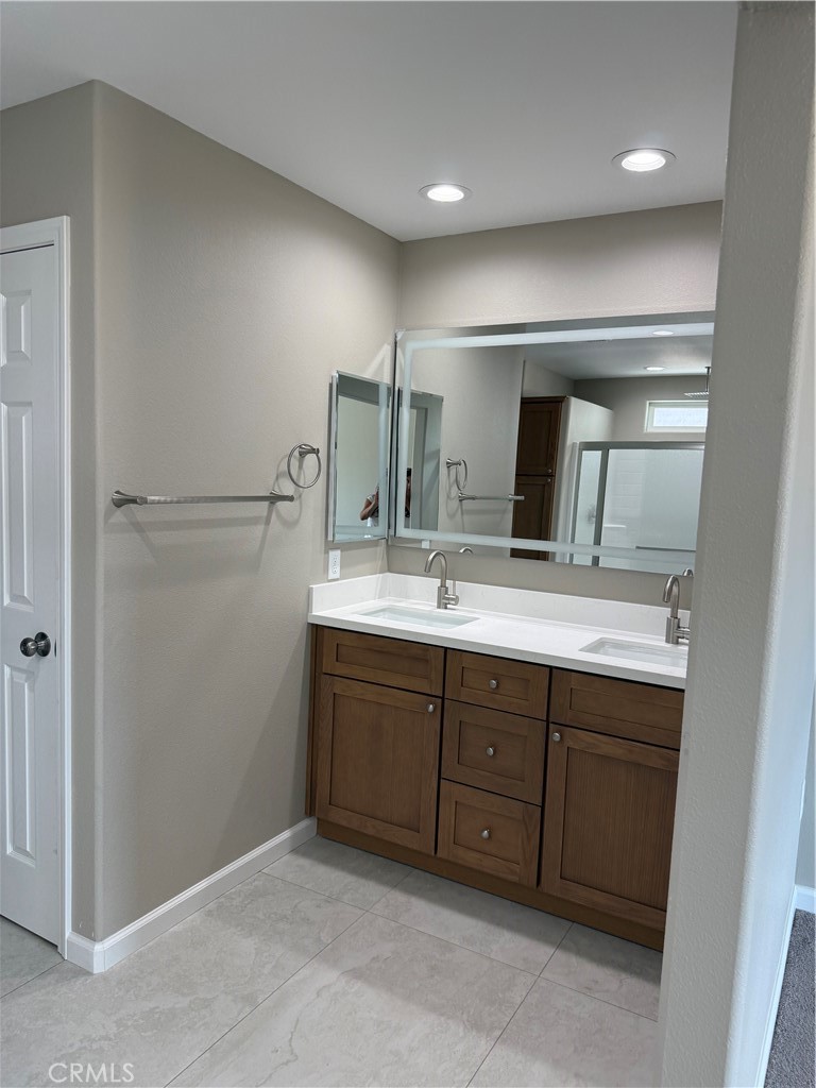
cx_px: 408
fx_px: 754
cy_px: 544
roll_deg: -2.9
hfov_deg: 56.8
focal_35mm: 24
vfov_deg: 71.6
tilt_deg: -5.1
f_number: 1.78
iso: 125
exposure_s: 1/124
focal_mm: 6.76
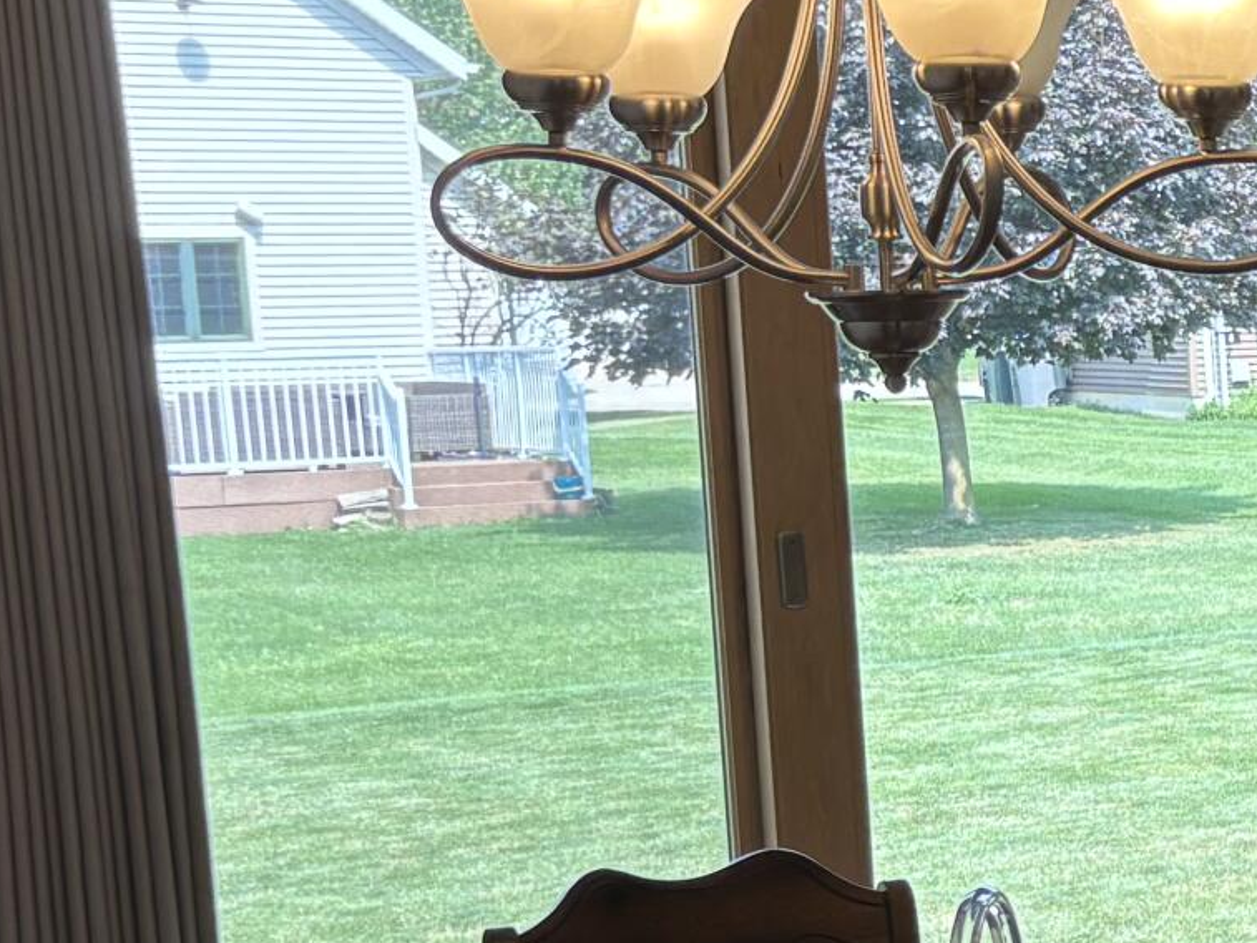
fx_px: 3741
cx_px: 2180
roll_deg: +0.9
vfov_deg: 14.3
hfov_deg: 16.4
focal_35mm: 103
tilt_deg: -8.0
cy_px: 765
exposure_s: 1/120
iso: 50
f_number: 1.6
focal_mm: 5.96
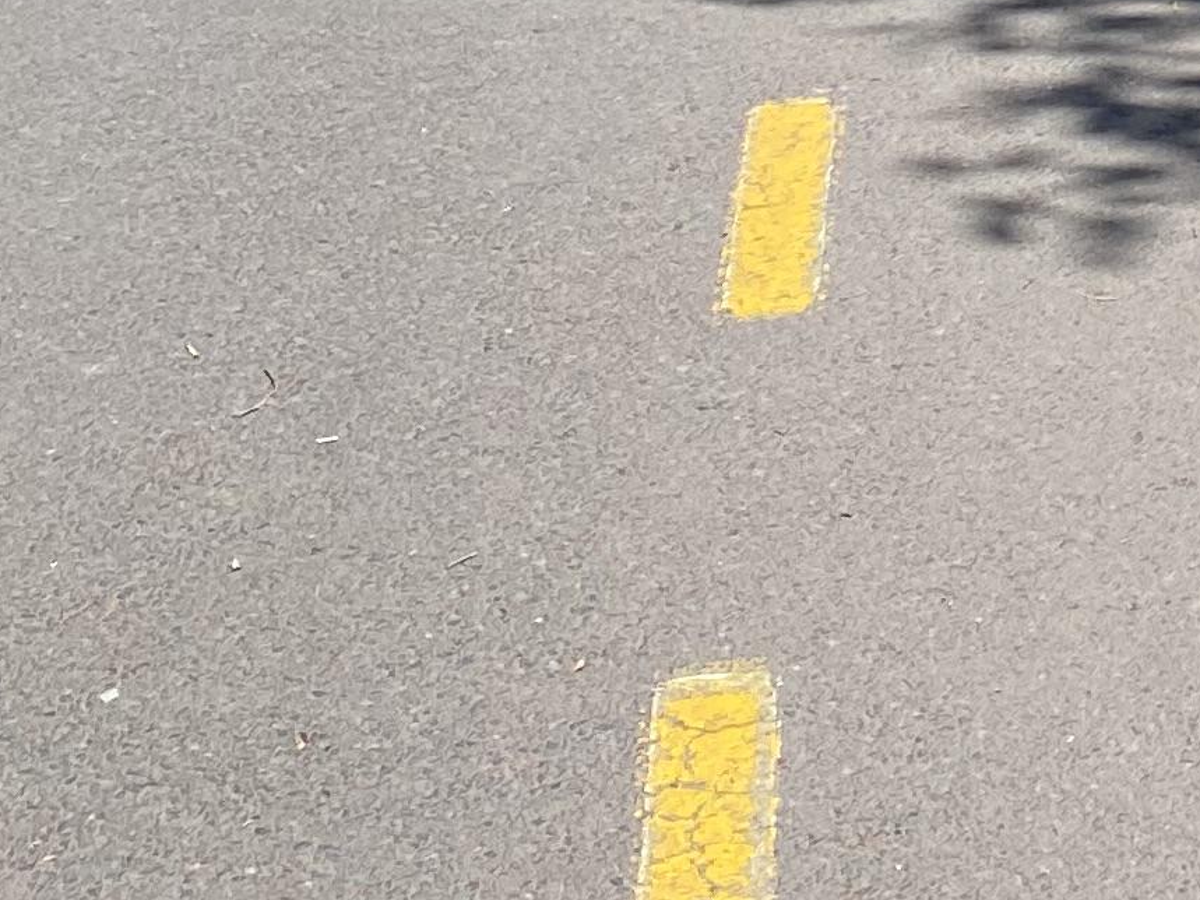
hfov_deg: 14.6
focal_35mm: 122
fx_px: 4229
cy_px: -955
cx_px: 1991
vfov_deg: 11.0
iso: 32
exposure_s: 1/905
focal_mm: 4.25
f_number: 1.8
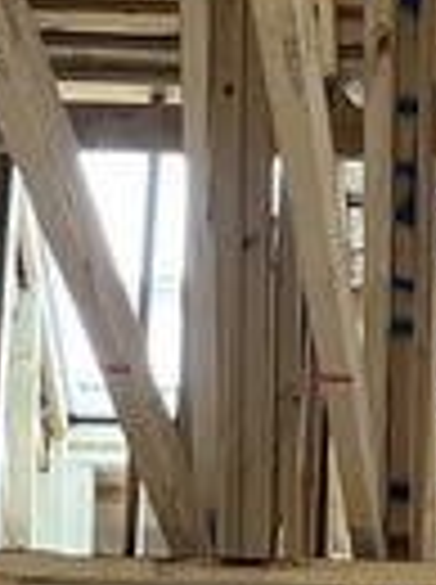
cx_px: 724
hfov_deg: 7.1
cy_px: 1012
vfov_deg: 9.3
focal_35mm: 205
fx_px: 3454
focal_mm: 5.1
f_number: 1.6
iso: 100
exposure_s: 1/121
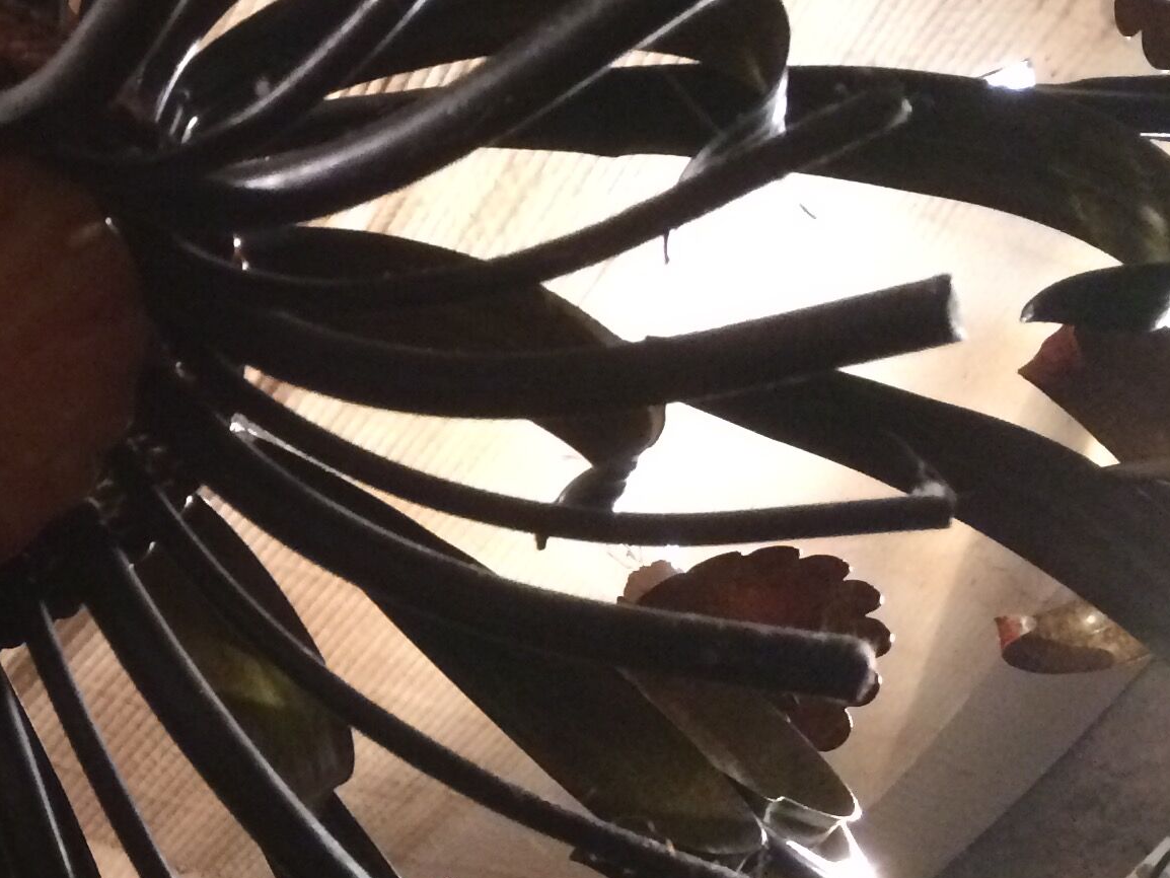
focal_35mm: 82
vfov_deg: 18.0
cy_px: 365
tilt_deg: +50.5
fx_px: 2772
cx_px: -164
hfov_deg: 22.3
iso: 250
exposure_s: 1/17
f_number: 2.2
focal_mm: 4.15
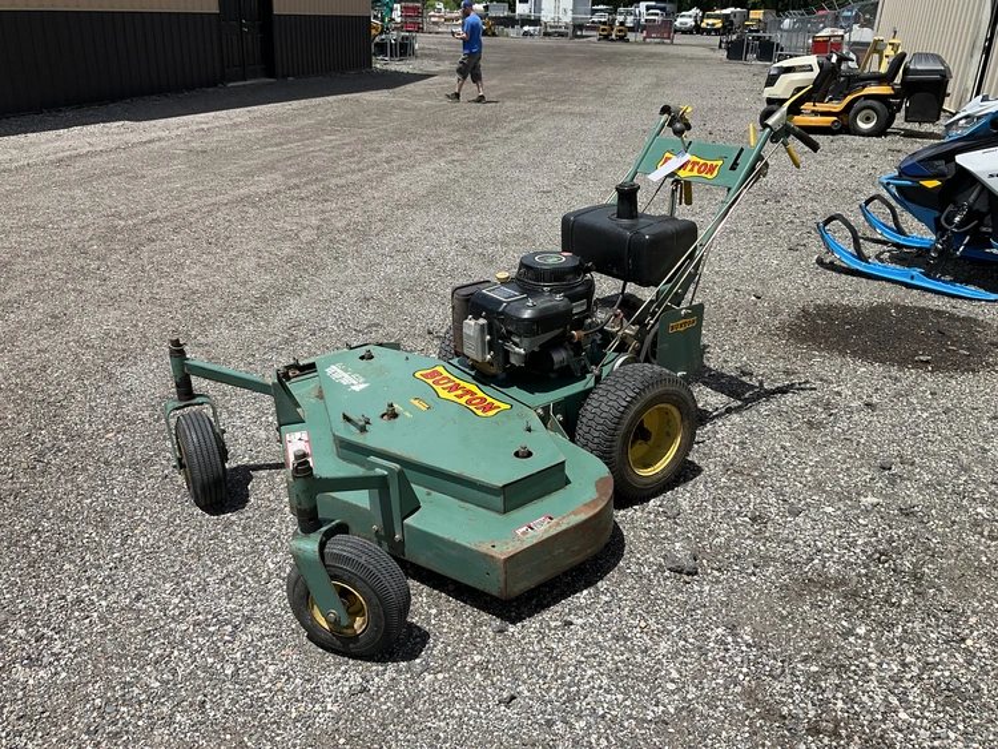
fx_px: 836
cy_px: 374
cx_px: 499
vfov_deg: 48.3
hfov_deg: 61.6
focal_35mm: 29
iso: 25
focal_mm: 3
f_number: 1.8
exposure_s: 1/2320
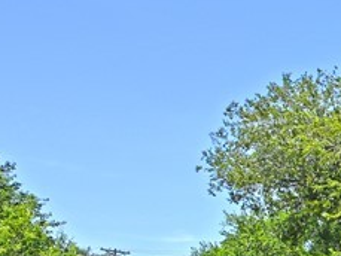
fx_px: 808
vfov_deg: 16.3
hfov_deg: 16.1
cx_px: 743
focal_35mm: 82
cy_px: 391
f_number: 8
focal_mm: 12
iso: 64
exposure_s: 1/250
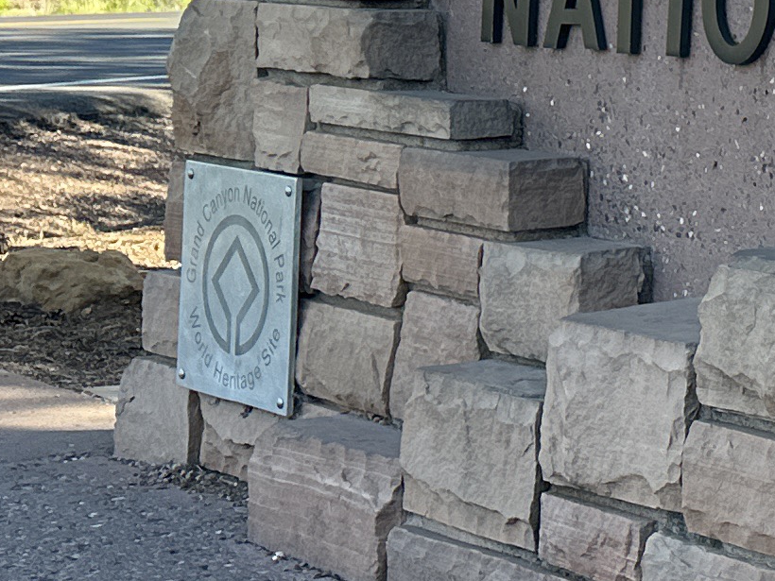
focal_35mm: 118
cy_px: -179
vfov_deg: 12.2
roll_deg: -1.5
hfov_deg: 14.3
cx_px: 1474
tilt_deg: +2.0
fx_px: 2642
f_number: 1.78
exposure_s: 1/467
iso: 80
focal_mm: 6.86
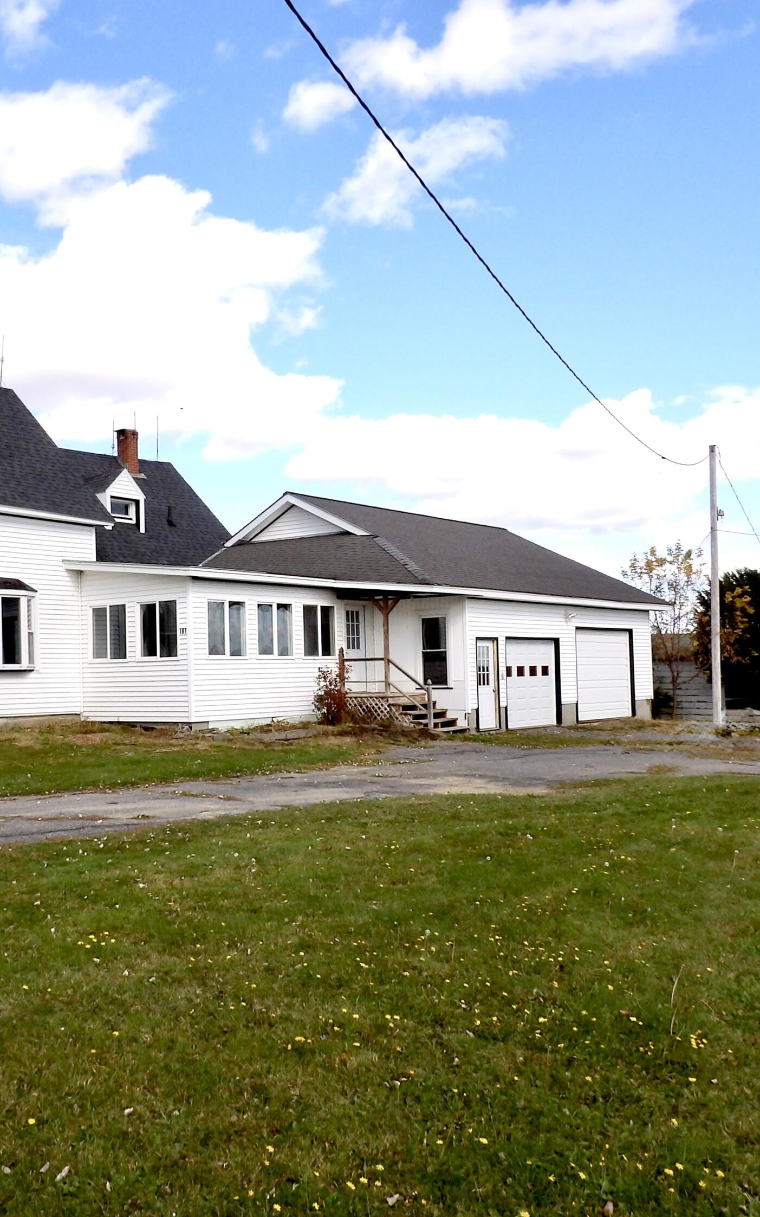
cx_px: 284
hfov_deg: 37.0
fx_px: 1127
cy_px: 608
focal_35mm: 34
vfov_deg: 56.7
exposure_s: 1/325
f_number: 5.6
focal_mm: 4.3
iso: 100
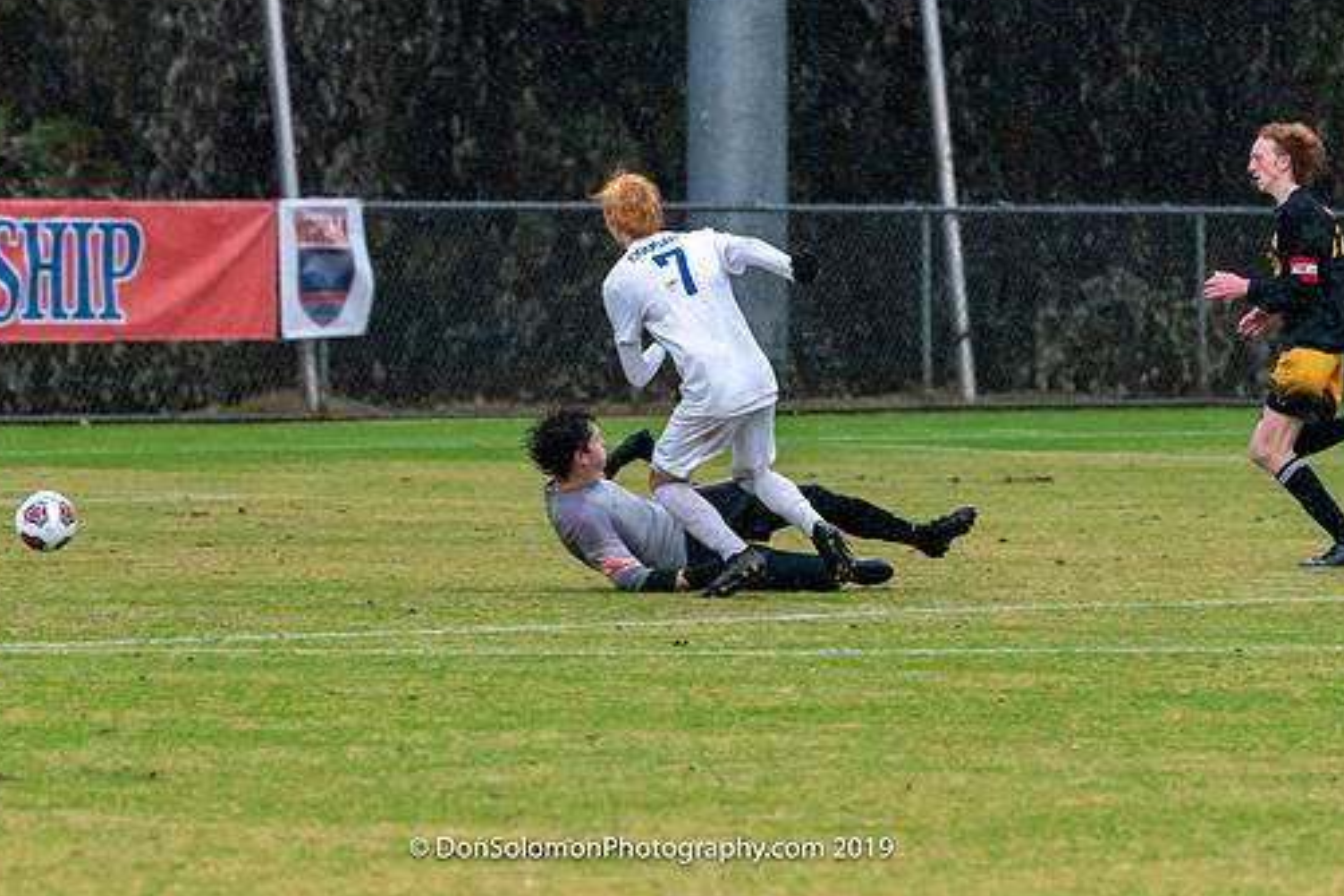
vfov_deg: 3.3
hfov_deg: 4.9
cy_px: 521
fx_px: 15567
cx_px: 637
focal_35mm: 417
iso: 3200
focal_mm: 247
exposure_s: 1/1000
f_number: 5.6
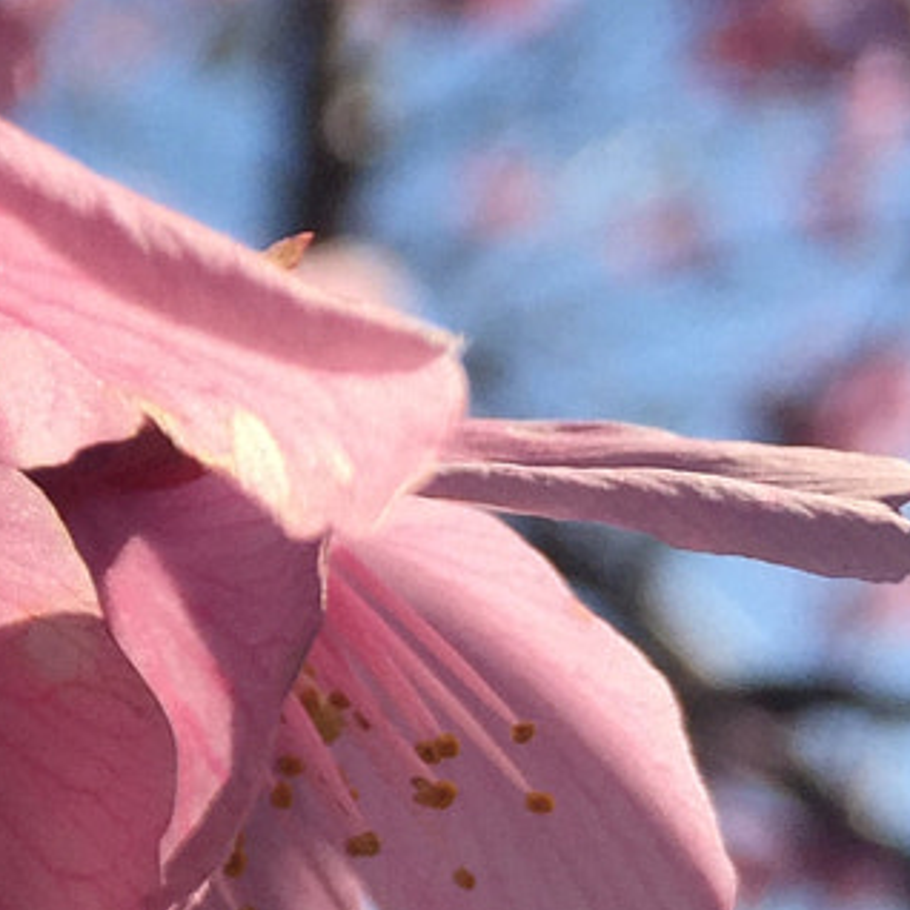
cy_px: 243
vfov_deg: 13.5
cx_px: -567
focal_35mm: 129
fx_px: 3837
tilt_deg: +23.5
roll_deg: +5.2
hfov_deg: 12.6
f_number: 2.2
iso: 32
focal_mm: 4.15
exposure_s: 1/2639
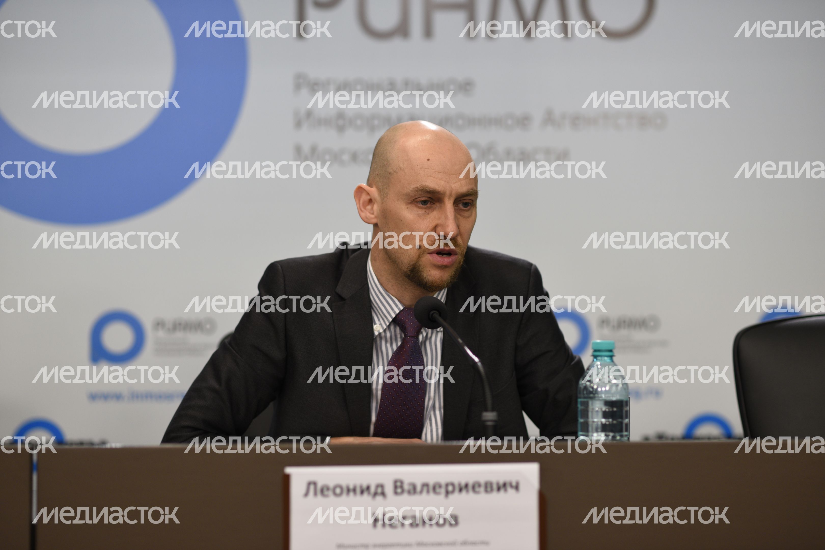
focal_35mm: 85
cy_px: 275
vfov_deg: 16.1
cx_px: 412
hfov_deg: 23.9
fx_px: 1948
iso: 320
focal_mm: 85
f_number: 2.5
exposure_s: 1/160
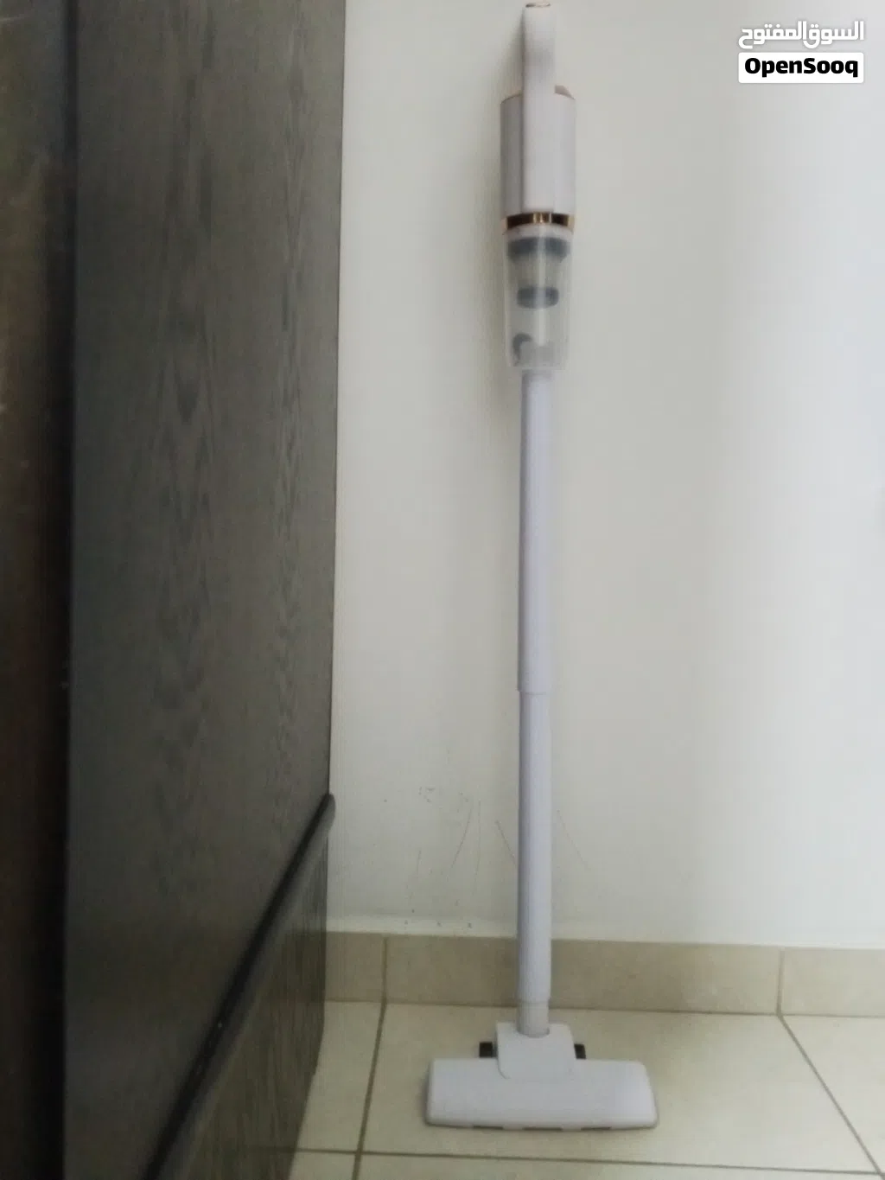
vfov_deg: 65.3
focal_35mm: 27
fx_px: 920
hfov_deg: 51.4
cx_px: 442
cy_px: 590
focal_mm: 4.19
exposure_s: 1/20
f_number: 1.6
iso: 4251
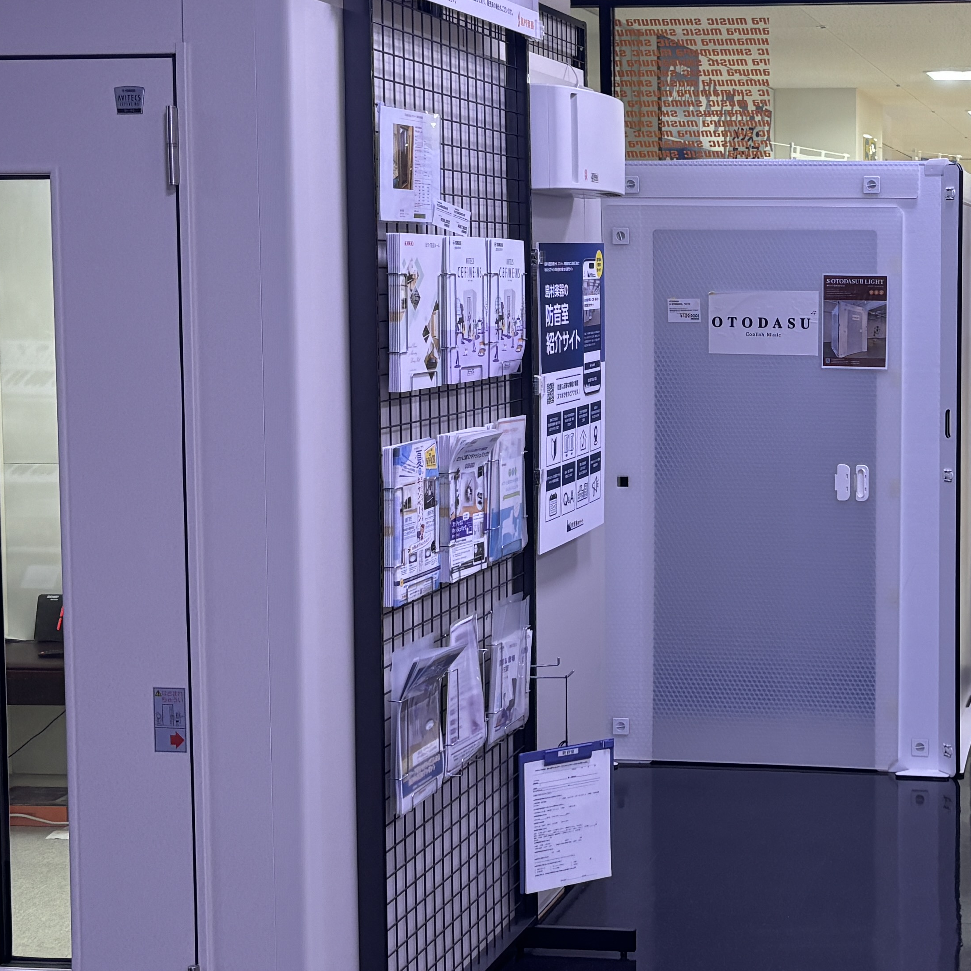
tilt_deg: -4.2
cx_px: 901
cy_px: 386
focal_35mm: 60
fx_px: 1904
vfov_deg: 28.5
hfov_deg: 27.4
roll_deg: +0.1
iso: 125
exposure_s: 1/120
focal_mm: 5.96
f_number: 1.6
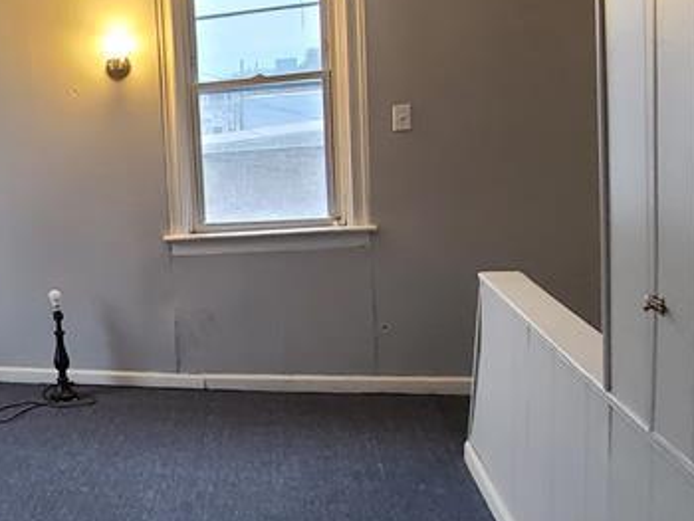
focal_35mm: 38
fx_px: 762
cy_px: 226
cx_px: -63
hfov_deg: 40.1
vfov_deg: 37.7
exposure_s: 1/30
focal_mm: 2.2
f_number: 2.2
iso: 320
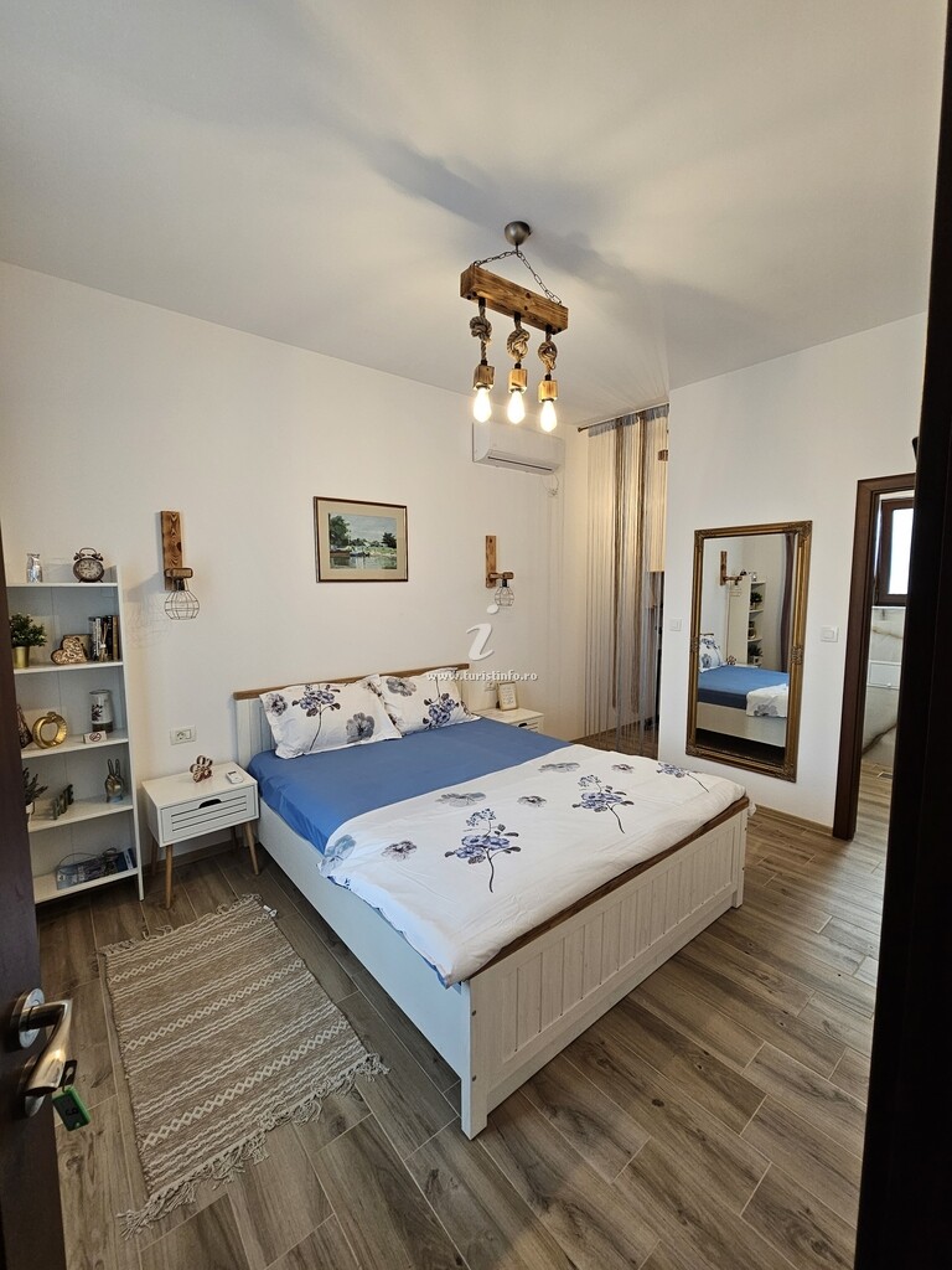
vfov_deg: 106.2
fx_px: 477
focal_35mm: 13
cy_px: 635
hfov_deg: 89.9
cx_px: 476
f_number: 2.2
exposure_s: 1/50
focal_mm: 2.2
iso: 200
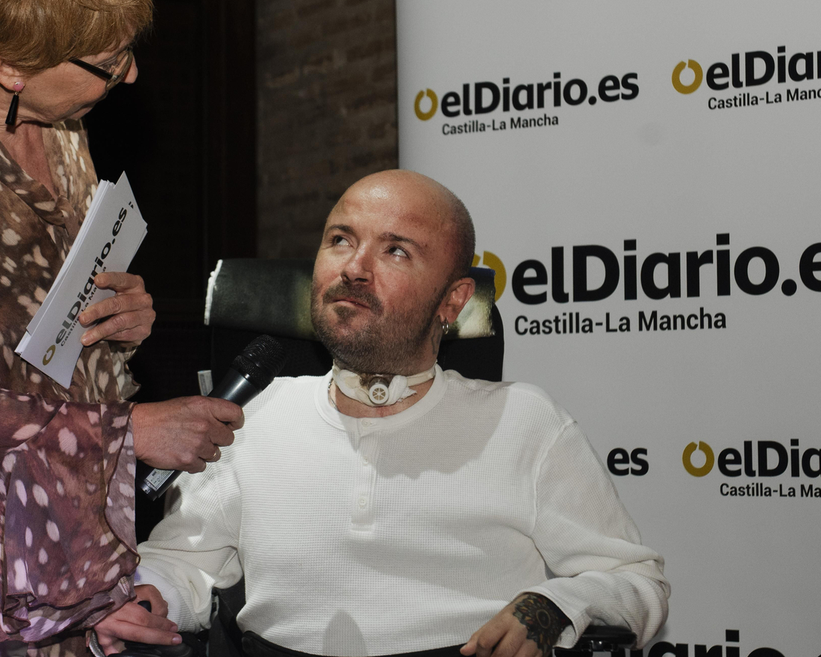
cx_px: 358
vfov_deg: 18.3
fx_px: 2041
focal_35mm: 84
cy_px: 279
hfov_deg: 22.7
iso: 1000
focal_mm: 48
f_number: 4.5
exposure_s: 1/200
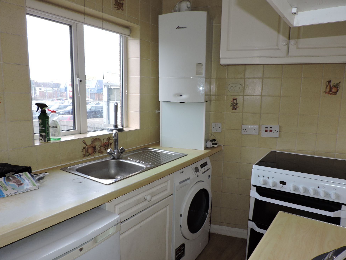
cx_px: 173
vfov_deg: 54.9
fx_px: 250
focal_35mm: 25
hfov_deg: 69.4
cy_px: 135
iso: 100
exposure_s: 1/40
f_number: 3
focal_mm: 4.3
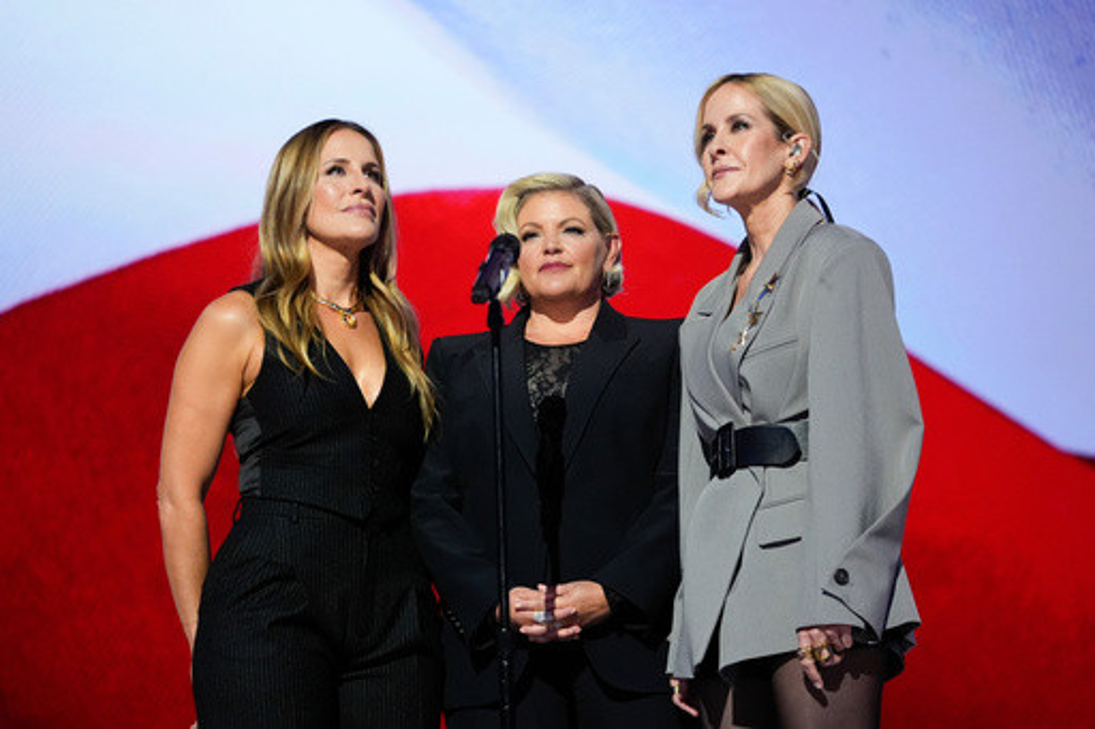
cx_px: 548
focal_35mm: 136
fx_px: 4135
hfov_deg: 15.1
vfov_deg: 10.1
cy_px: 364
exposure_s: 1/640
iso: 3200
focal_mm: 136
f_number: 2.8
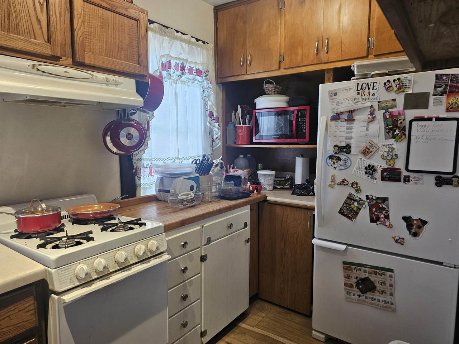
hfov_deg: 73.9
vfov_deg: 58.9
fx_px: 305
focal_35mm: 23
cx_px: 230
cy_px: 172
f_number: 1.7
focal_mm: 6.3
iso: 200
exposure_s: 1/120
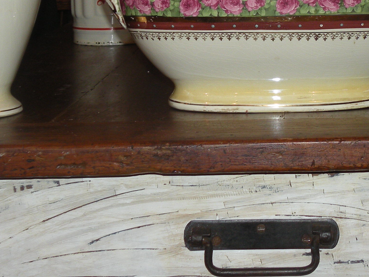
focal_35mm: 100
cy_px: -30
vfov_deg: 14.4
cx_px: 279
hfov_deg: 19.5
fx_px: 1066
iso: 64
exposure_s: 1/30
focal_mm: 7.4
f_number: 3.2
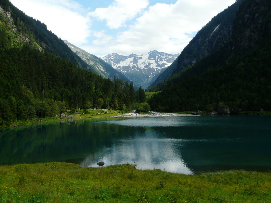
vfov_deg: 39.7
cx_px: 136
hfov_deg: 51.4
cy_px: 102
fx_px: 282
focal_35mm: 36
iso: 100
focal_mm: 5.9
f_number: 5.6
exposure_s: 1/200
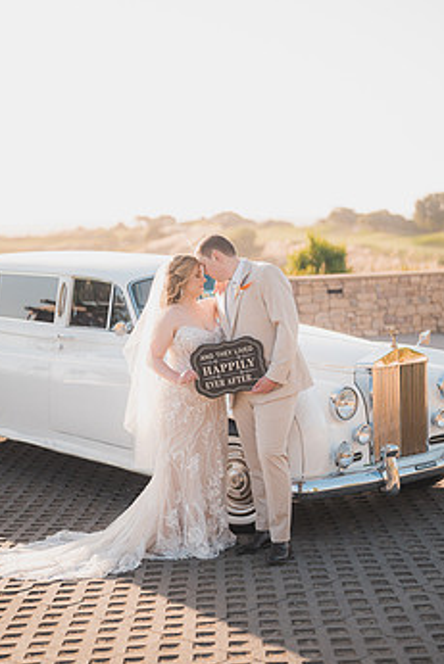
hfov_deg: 20.9
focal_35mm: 65
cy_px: 317
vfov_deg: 30.9
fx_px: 1201
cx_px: 244
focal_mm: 50
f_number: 1.2
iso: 200
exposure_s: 1/5000
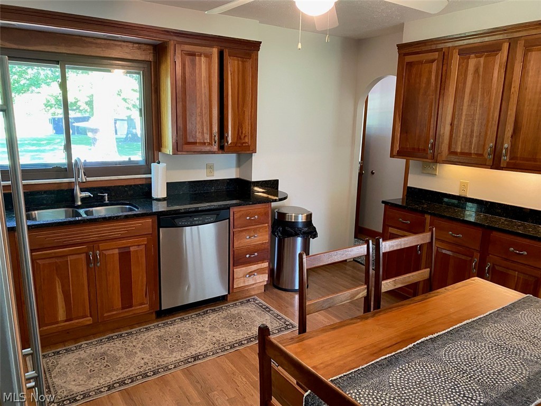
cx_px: 270
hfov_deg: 67.3
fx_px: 406
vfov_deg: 53.1
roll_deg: -1.5
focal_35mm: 26
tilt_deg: -10.8
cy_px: 203
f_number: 1.8
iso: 320
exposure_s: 1/40
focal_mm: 4.25
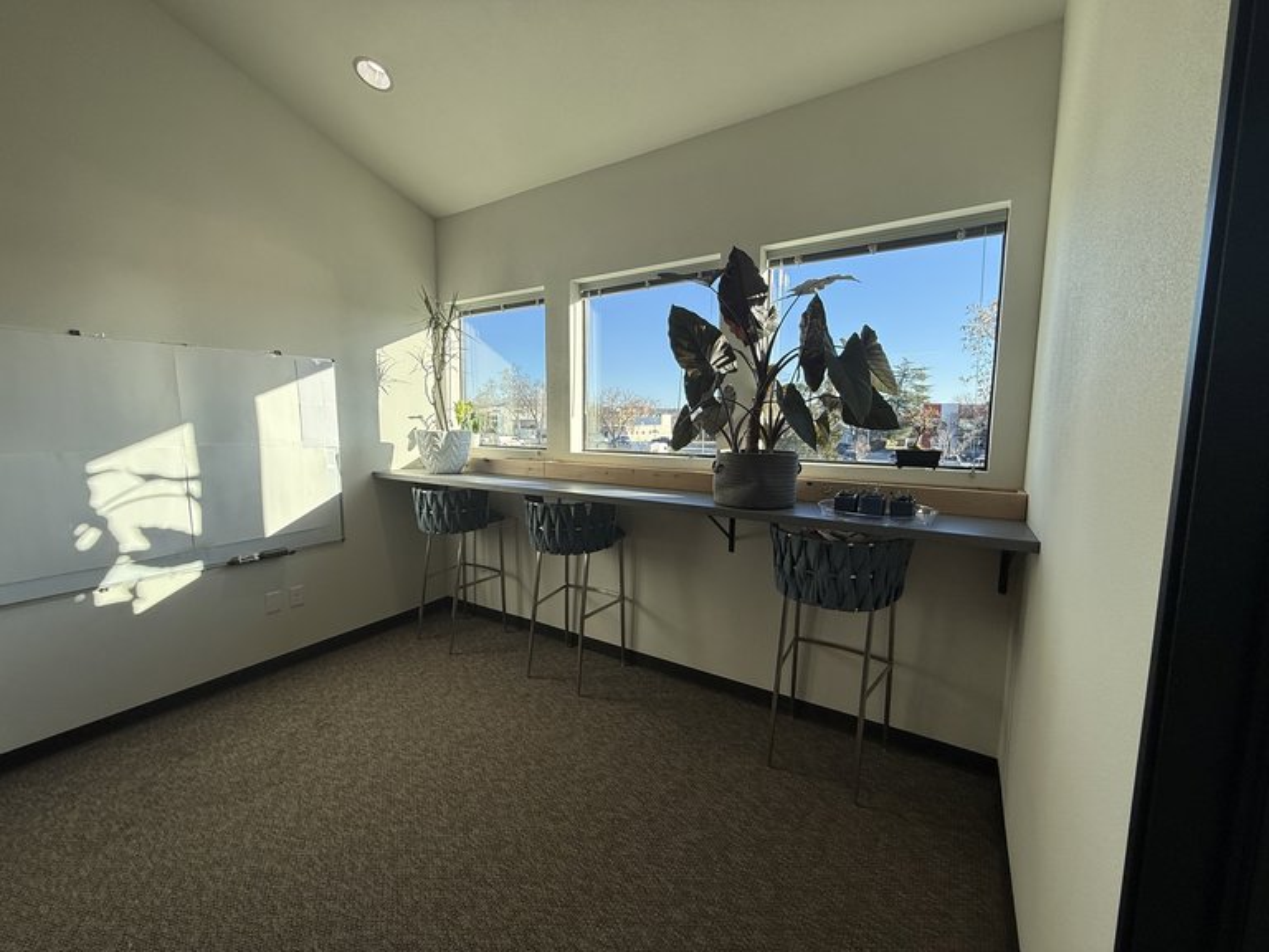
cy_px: 476
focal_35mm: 14
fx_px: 513
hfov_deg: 102.1
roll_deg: -0.2
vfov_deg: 85.7
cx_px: 634
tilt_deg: -6.1
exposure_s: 1/430
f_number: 2.2
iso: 50
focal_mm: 2.22
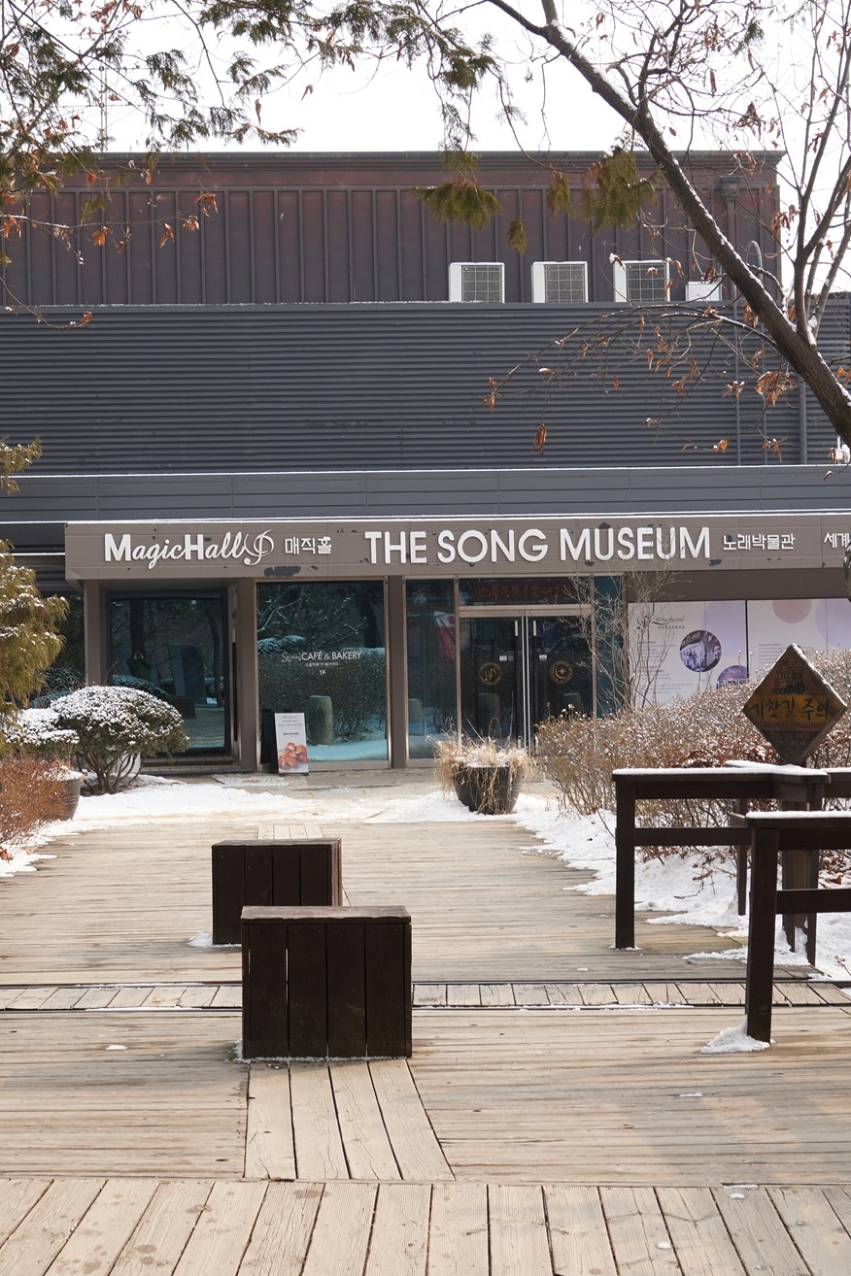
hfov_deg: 20.3
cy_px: 632
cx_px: 342
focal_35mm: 67
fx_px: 2376
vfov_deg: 30.1
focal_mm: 44
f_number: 9
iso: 320
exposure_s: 1/100
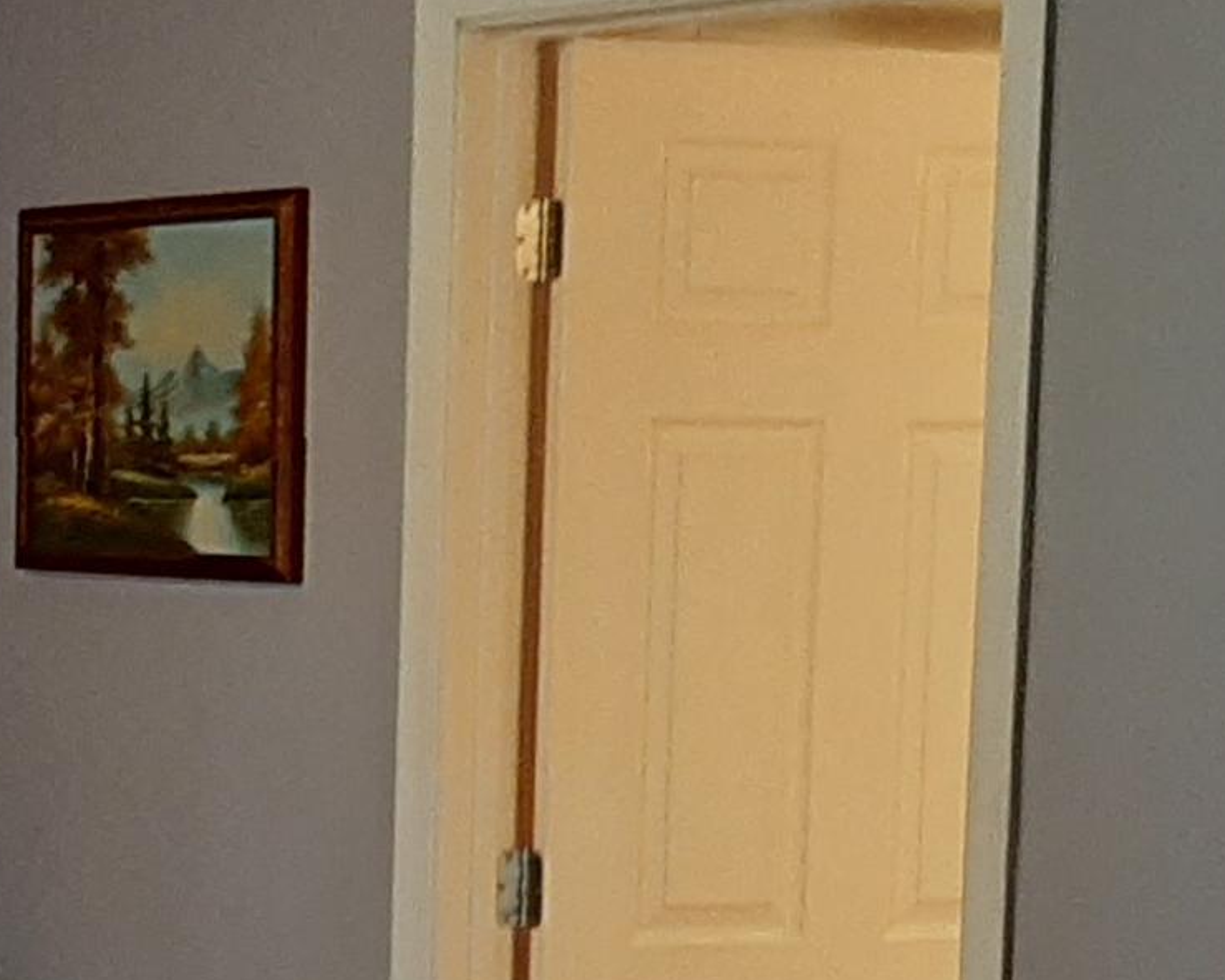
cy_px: 985
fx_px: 3734
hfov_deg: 18.3
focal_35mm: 103
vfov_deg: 14.7
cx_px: 101
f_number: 1.7
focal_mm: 3.93
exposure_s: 1/40
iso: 160
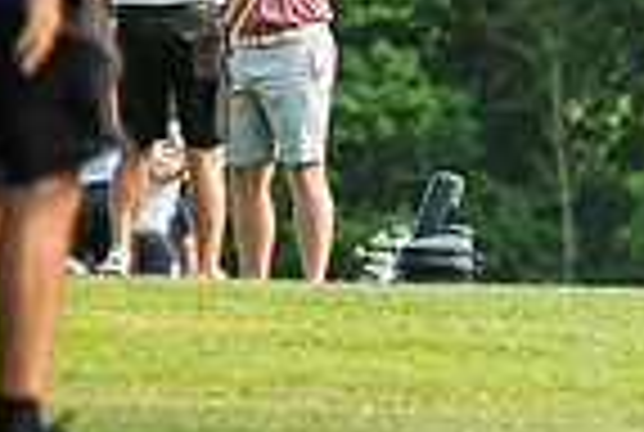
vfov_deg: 1.9
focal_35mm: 728
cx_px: 1072
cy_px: -110
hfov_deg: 2.8
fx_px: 13050
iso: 100
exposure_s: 1/320
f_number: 3.5
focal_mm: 180
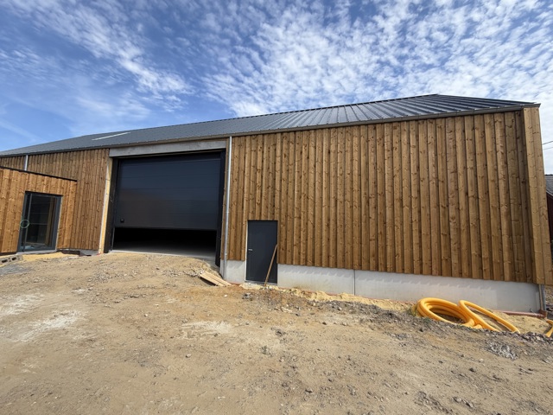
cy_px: 208
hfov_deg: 102.1
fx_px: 224
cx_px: 276
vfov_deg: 85.7
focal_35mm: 14
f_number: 2.2
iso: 25
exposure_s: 1/770
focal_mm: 2.22
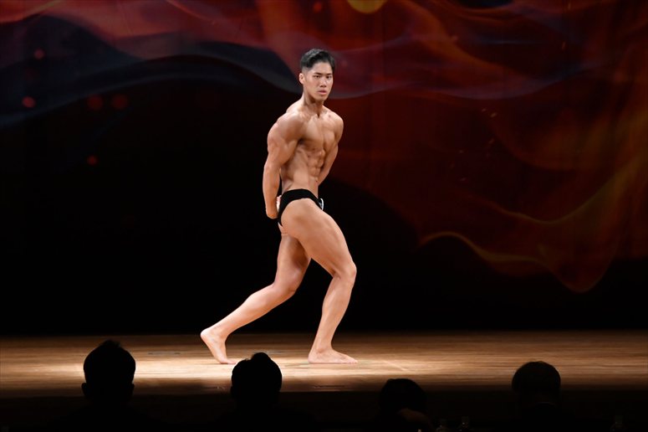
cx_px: 324
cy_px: 216
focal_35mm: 202
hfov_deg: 10.2
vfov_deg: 6.8
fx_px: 3634
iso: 3200
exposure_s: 1/400
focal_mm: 135
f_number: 5.6
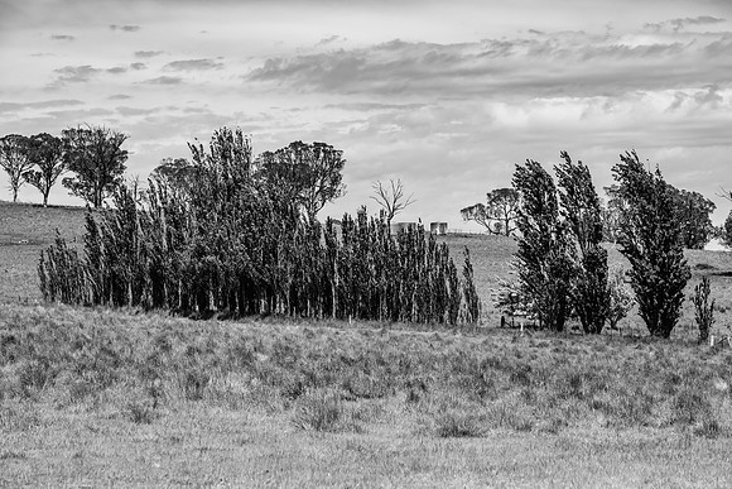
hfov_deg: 17.1
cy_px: 244
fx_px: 2440
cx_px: 366
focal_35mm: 120
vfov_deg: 11.4
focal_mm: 120
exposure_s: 1/1600
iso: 400
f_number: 8
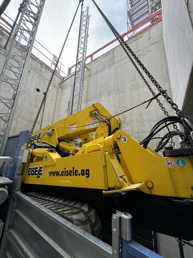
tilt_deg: +15.1
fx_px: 104
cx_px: 96
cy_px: 129
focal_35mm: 14
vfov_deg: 102.1
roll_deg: -1.4
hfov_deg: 85.7
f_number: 2.2
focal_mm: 2.22
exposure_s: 1/99
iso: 64
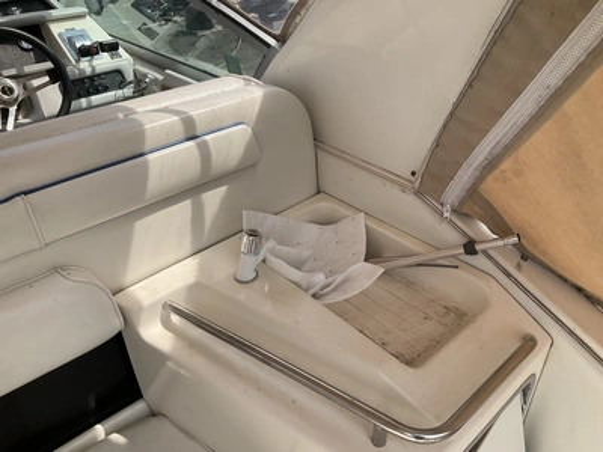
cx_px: 302
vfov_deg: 48.2
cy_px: 226
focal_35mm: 29
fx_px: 505
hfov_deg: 61.7
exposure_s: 1/1577
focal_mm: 3
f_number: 1.8
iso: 25
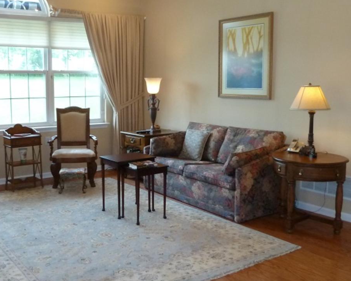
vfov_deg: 38.2
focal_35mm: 39
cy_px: 134
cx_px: 127
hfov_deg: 46.3
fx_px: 405
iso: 200
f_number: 3.3
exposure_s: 1/30
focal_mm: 4.1
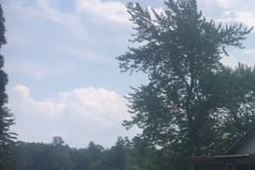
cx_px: 291
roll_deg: +1.3
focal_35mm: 71
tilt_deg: -1.0
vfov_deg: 18.9
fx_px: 503
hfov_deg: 26.0
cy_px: 151
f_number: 2.2
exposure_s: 1/2404
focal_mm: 4.15
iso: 25
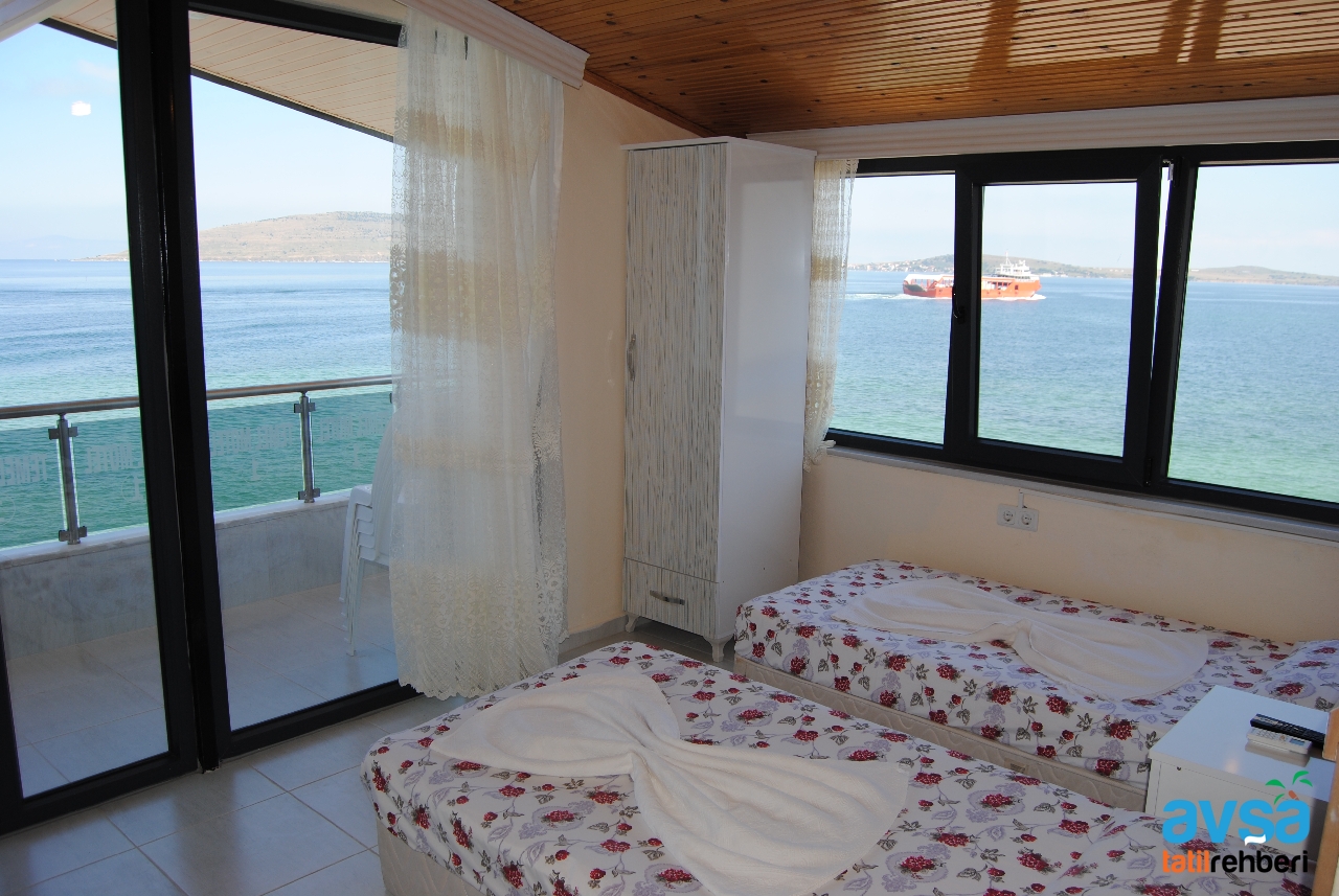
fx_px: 1006
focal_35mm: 27
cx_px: 670
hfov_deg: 67.3
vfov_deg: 48.1
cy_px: 448
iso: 100
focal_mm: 18
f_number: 5
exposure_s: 1/200
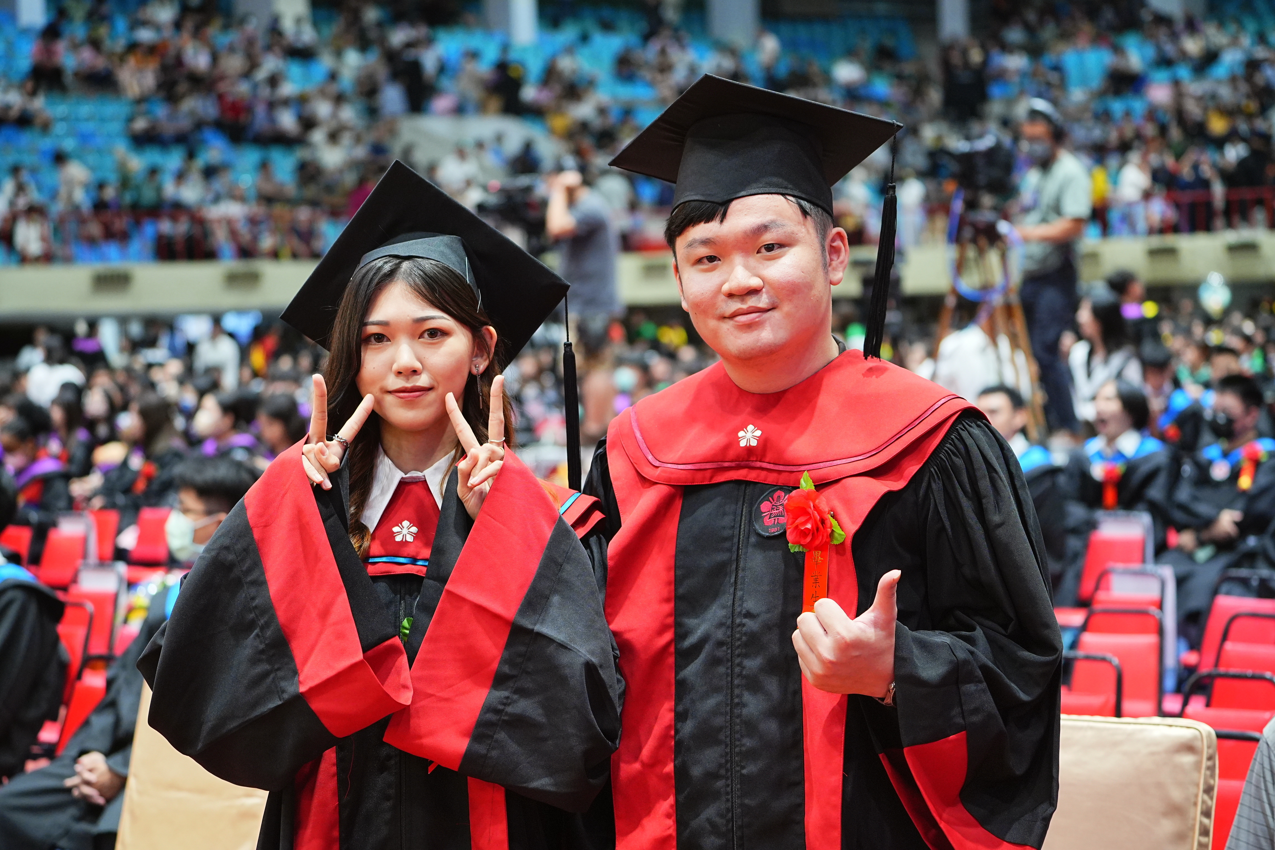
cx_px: 638
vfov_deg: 17.7
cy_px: 425
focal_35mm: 77
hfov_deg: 26.3
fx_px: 2727
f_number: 4
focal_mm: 77
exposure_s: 1/125
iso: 1600
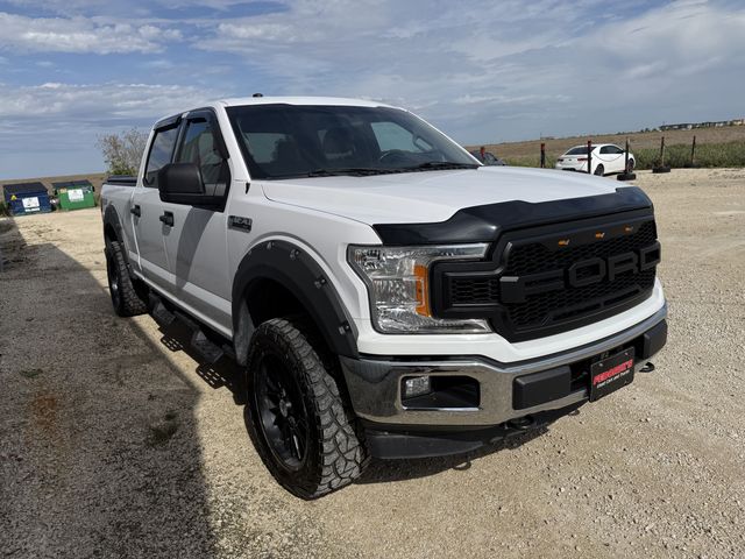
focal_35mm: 24
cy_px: 280
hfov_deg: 71.6
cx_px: 372
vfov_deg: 56.8
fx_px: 517
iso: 80
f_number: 1.78
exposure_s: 1/8130
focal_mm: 6.76
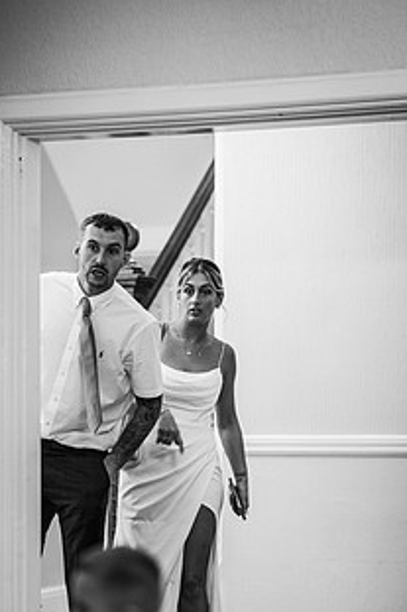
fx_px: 2088
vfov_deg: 16.6
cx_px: 156
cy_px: 437
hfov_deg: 11.1
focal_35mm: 123
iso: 1000
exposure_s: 1/200
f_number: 1.8
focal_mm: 85
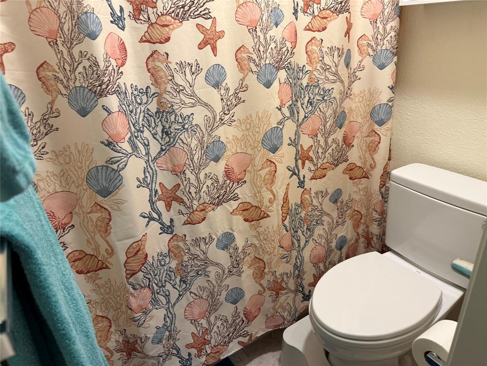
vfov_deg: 56.8
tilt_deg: -23.3
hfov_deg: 71.6
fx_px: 338
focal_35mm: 24
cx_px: 244
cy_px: 183
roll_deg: +3.8
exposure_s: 1/60
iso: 250
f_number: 1.78
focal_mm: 6.76
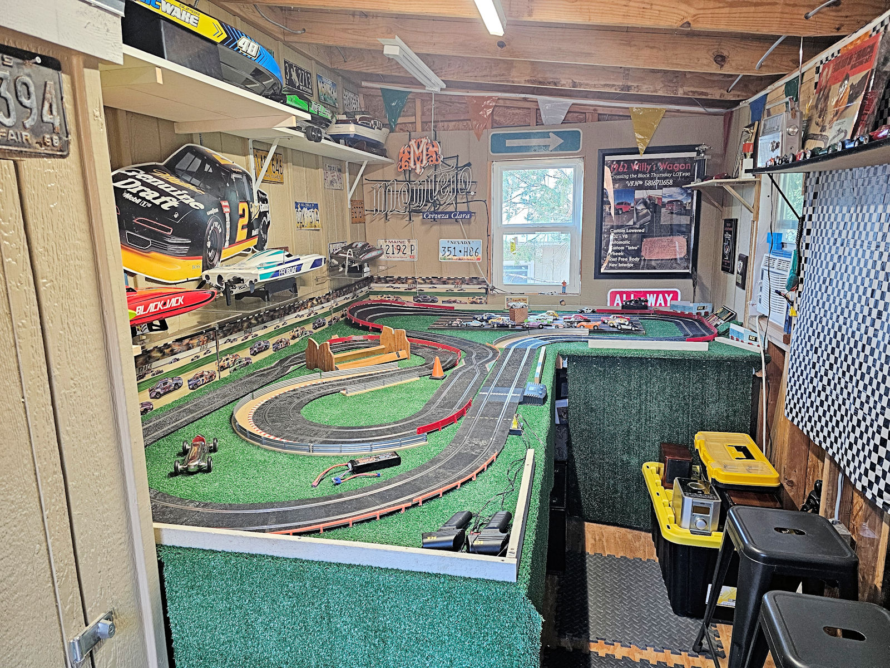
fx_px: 591
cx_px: 445
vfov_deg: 58.9
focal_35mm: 23
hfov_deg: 73.9
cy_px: 334
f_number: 1.7
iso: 320
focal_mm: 6.3
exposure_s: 1/120
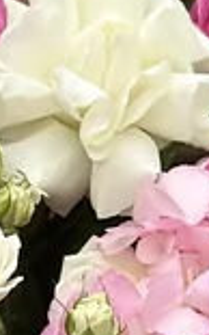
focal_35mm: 395
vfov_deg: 5.3
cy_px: 331
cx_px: 52
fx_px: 3596
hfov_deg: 3.3
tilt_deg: -11.3
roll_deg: +3.9
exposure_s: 1/887
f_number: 1.78
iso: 80
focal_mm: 6.86
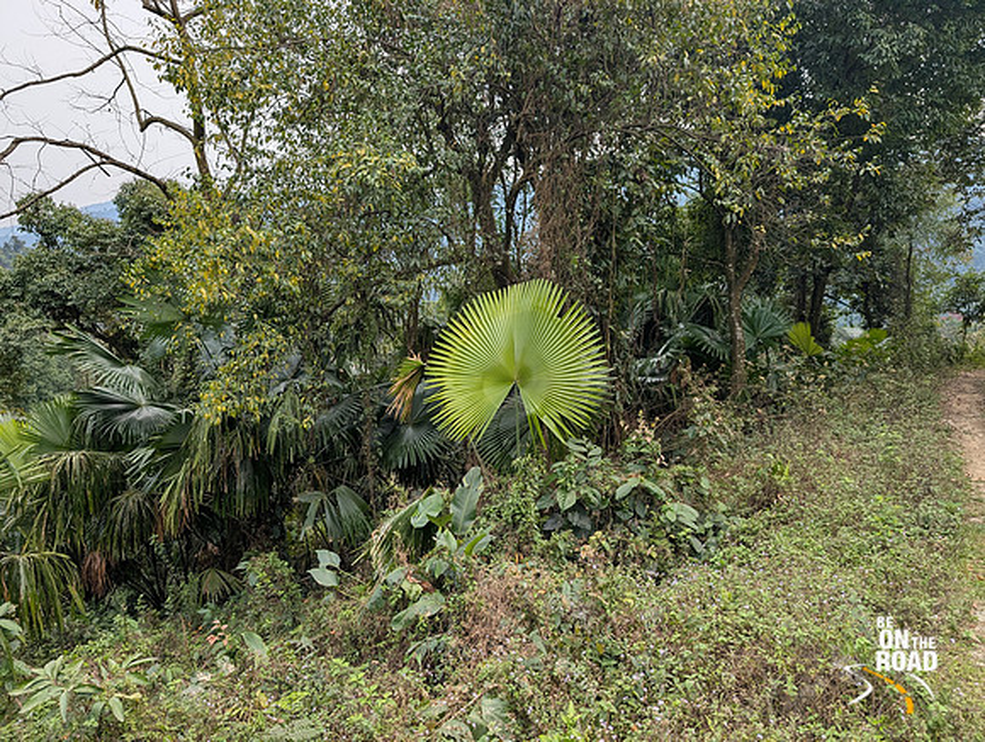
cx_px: 492
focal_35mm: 24
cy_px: 371
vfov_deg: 57.0
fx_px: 684
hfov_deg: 71.5
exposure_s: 1/506
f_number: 1.68
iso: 20
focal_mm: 6.9
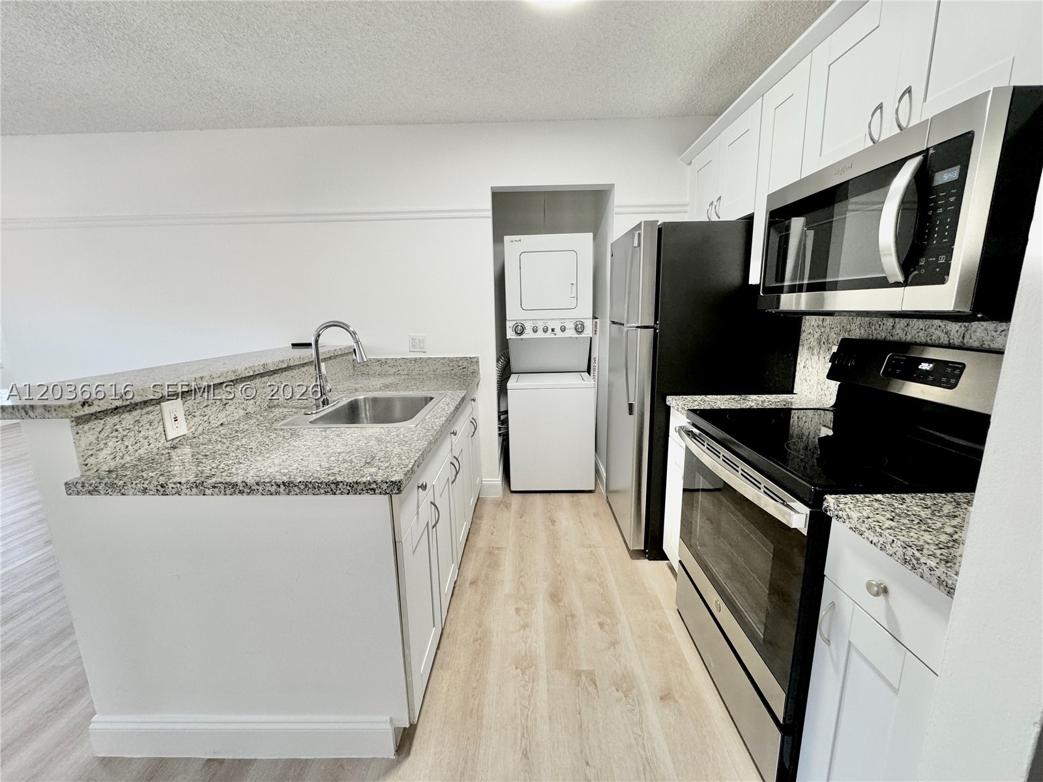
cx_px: 522
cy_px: 391
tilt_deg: -12.2
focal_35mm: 14
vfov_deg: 85.7
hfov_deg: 102.1
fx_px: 422
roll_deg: +0.9
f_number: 2.2
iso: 160
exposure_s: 1/60
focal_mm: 2.22
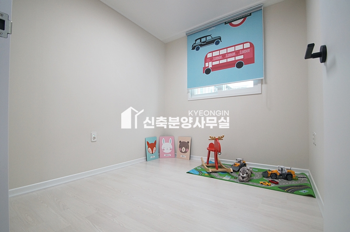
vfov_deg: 77.2
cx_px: 175
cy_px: 116
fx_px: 146
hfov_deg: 100.4
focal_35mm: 15
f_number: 4
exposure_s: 1/100
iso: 800
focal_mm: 10
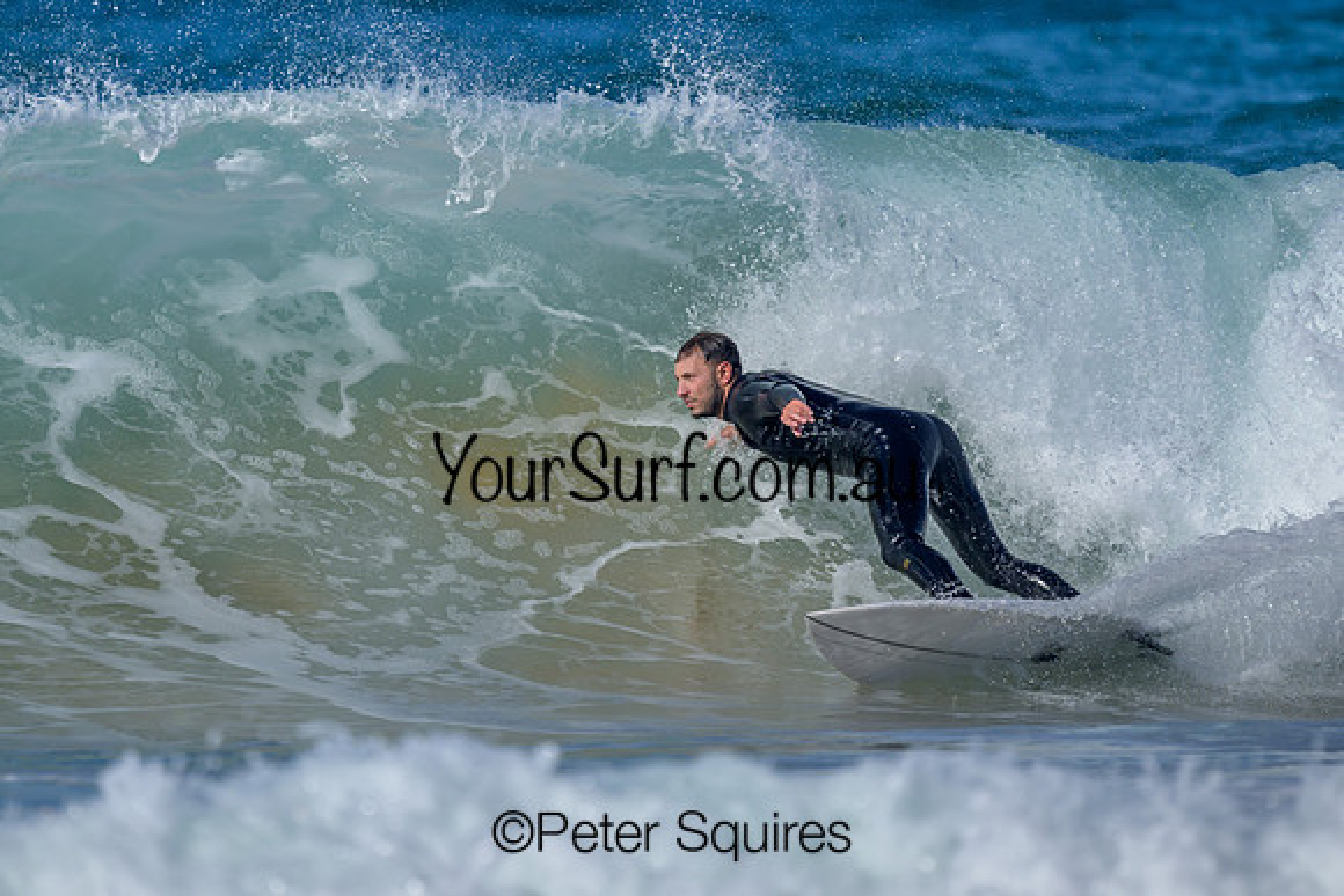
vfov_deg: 1.2
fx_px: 41469
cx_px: 668
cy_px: 330
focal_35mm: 1111
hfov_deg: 1.9
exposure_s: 1/2000
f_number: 6.3
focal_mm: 800
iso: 200
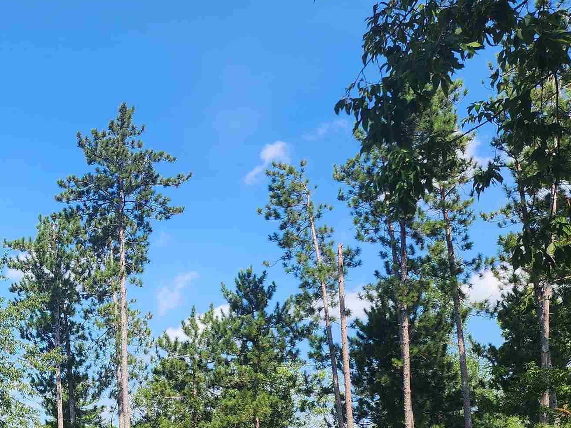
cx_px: -32
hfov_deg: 32.0
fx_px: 891
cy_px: 309
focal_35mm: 54
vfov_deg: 26.8
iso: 12
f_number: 1.8
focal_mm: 6.4
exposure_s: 1/559
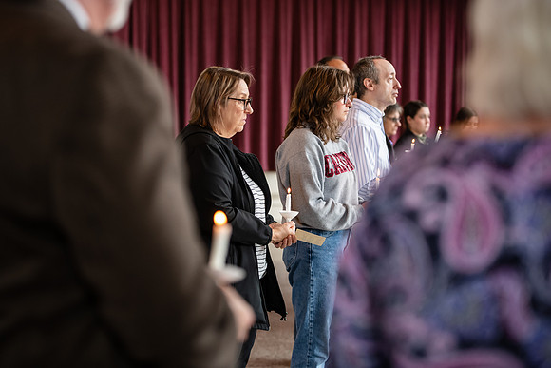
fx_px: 1194
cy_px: 184
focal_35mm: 78
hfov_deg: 26.0
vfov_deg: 17.5
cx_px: 276
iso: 1000
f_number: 2.8
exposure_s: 1/160
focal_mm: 78
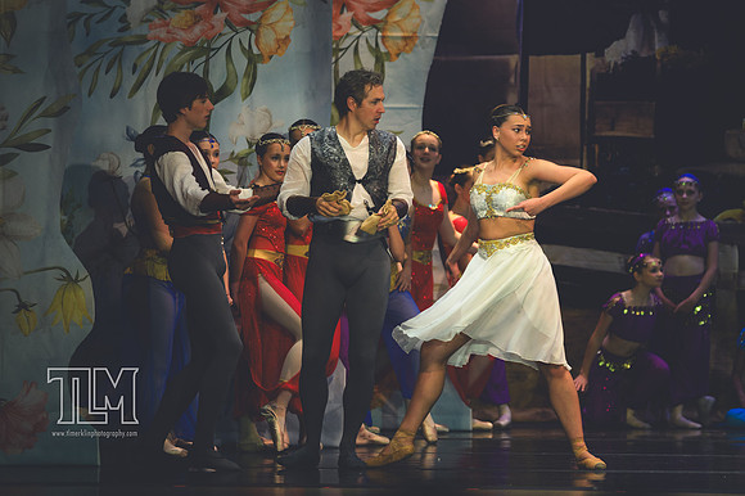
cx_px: 372
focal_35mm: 300
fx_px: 6205
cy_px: 248
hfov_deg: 6.9
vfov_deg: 4.6
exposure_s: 1/500
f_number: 2.8
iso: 1250
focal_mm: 200
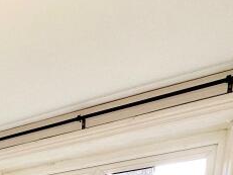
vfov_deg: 16.5
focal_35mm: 62
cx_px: -82
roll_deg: +1.0
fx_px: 417
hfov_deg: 26.0
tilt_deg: -11.3
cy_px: 370
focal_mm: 2.22
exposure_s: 1/100
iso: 100
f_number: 2.2
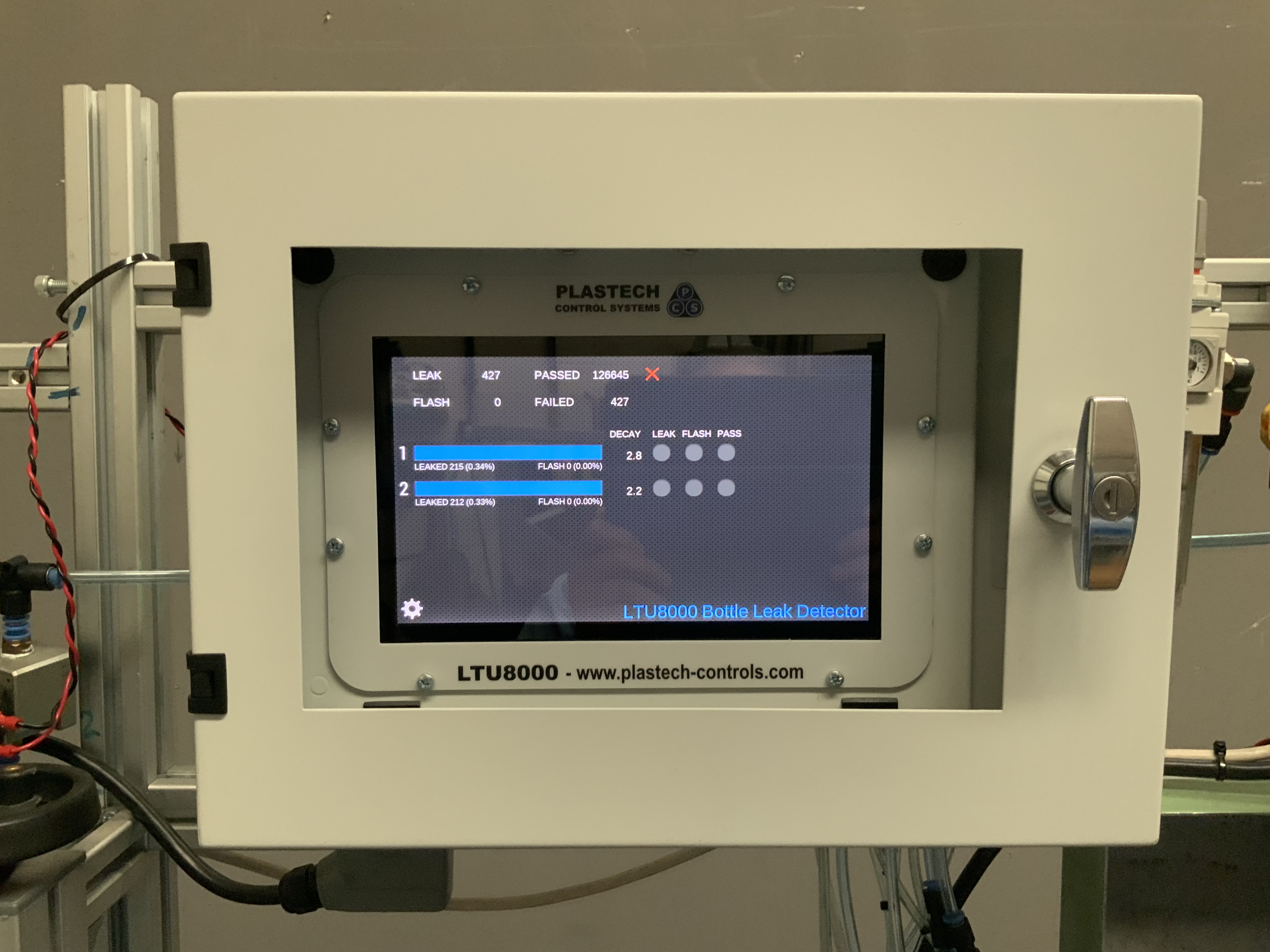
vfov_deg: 48.2
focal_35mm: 29
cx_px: 635
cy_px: 476
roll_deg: +0.1
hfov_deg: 61.7
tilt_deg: -2.1
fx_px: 1064
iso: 200
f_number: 1.8
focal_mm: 3
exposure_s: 1/60
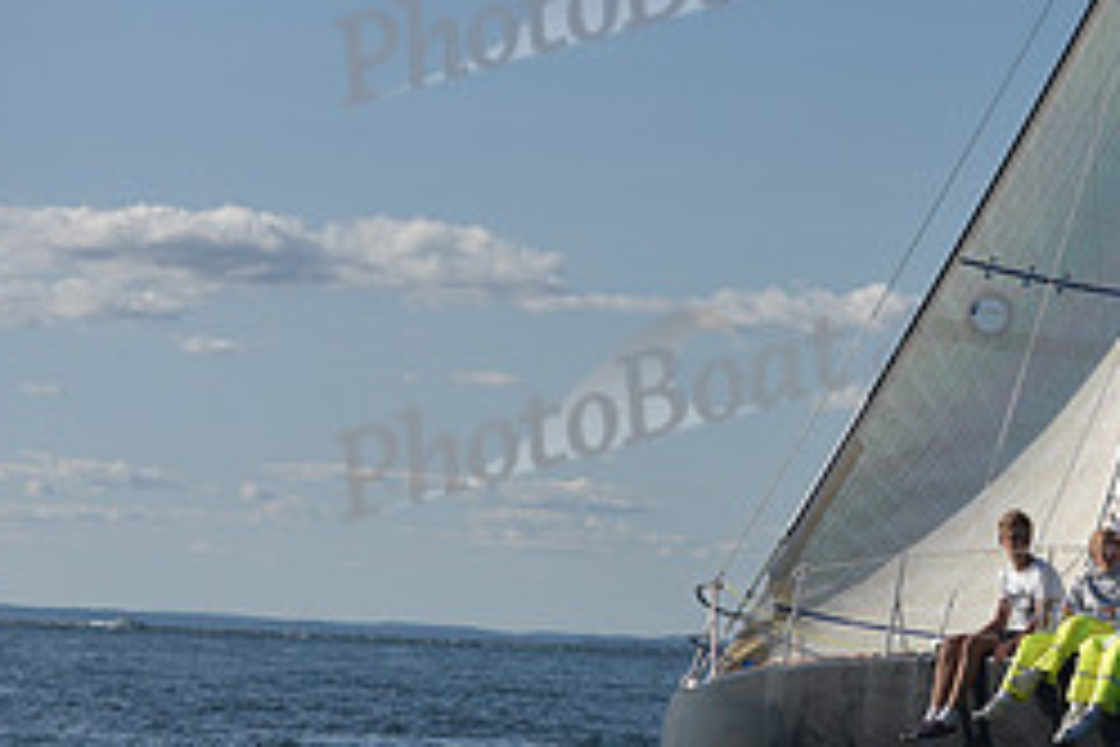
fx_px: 5071
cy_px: 574
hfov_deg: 12.4
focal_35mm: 163
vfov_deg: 8.4
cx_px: 1205
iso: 250
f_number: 5
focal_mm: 70
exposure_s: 1/1600
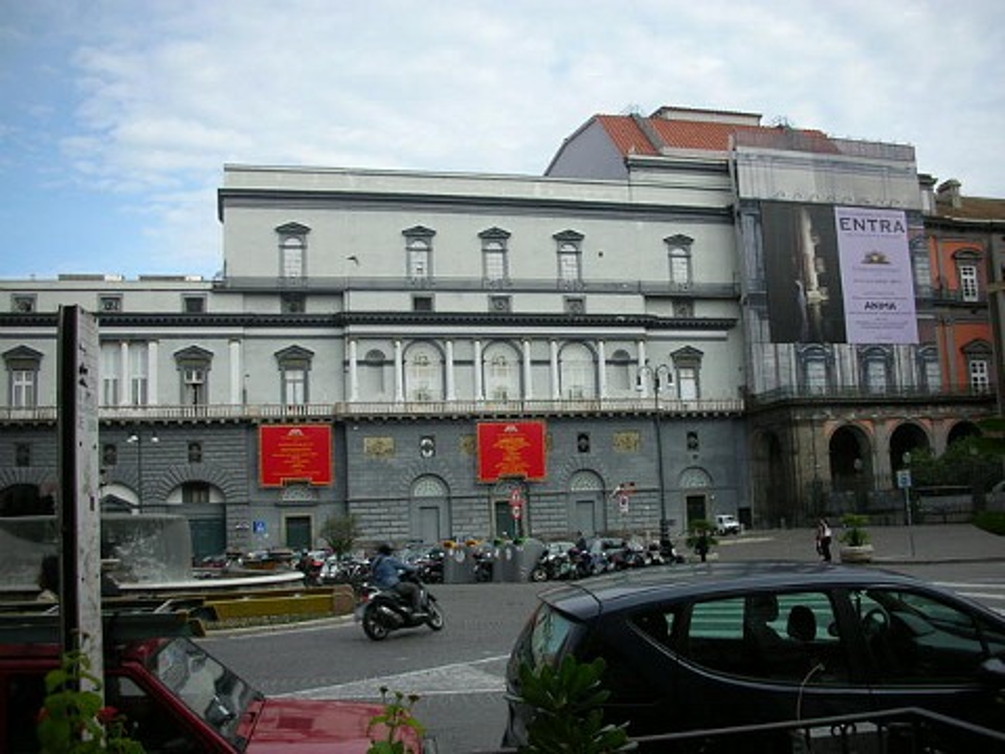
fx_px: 1016
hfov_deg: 52.6
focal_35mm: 35
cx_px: 502
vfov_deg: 40.7
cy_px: 377
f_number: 8.5
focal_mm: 5.8
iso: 50
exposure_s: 1/110
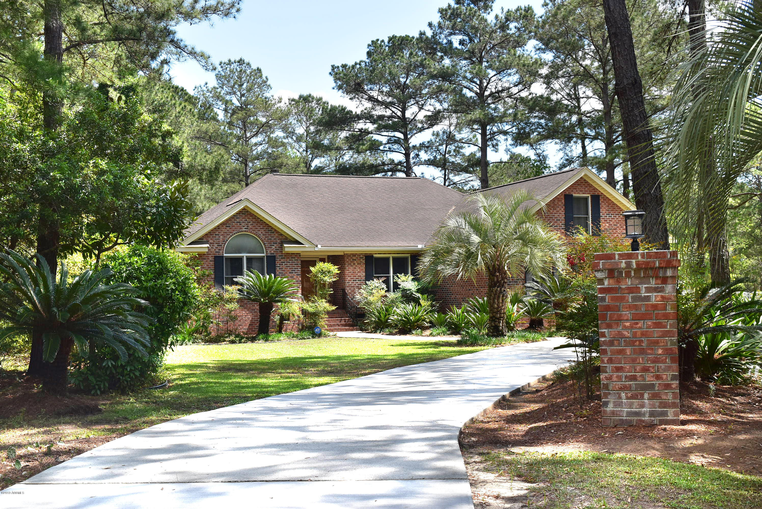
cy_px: 254
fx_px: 1017
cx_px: 381
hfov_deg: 41.1
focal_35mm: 48
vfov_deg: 28.1
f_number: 10
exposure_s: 1/200
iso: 400
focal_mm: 32
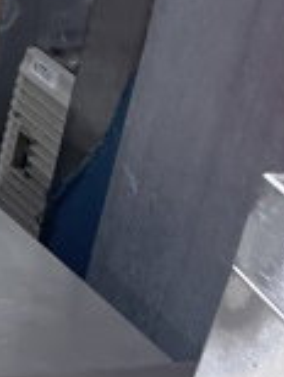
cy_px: 427
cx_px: -441
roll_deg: -3.7
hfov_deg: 9.4
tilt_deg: -28.7
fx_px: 1495
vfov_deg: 14.0
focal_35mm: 137
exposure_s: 1/70
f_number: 1.6
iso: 125
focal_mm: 4.2
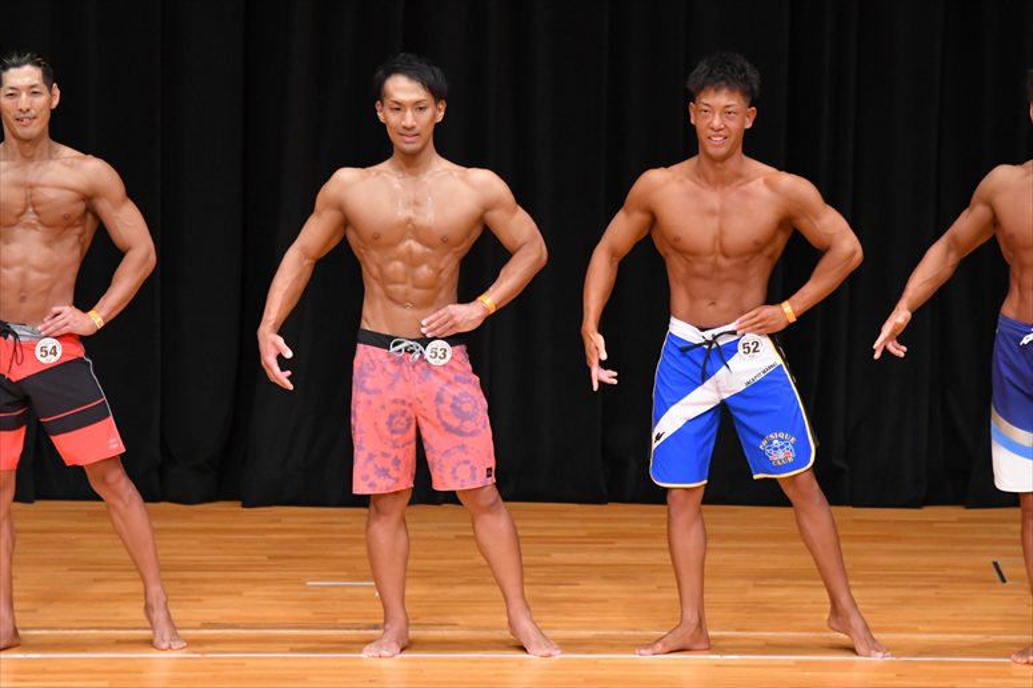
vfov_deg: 4.8
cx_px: 516
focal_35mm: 285
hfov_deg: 7.2
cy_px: 344
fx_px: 8174
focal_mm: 190
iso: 4000
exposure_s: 1/400
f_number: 5.6
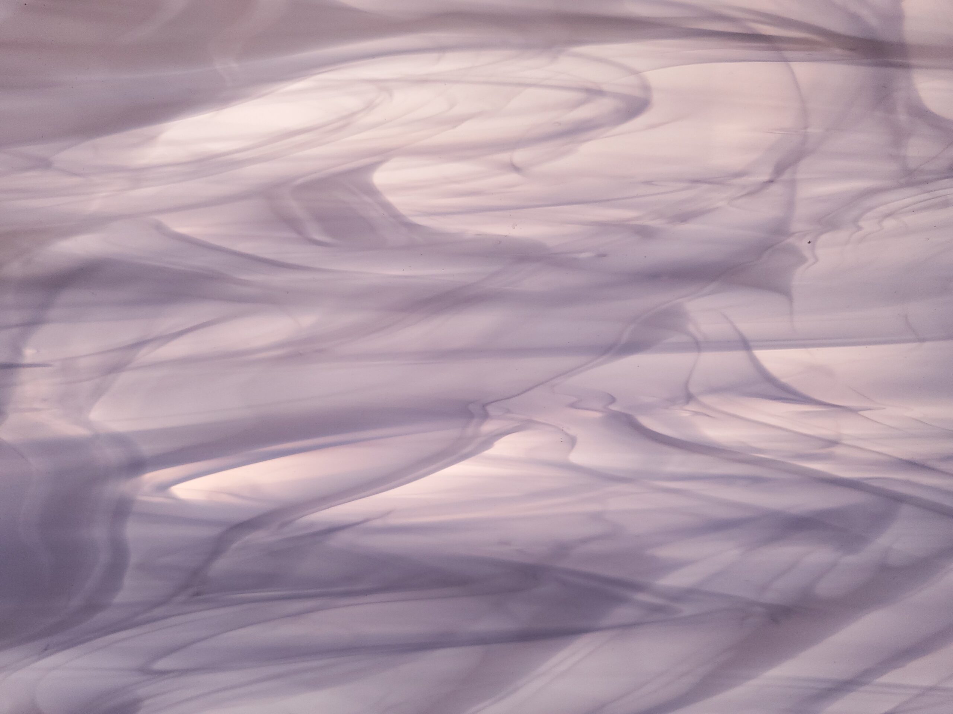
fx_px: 716
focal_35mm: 26
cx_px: 476
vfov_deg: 53.1
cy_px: 357
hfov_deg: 67.3
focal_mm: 4.3
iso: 80
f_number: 1.5
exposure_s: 1/125
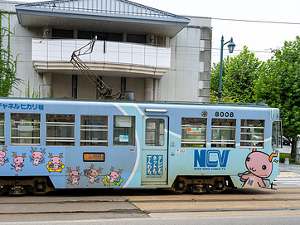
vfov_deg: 37.9
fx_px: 320
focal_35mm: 37
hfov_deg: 49.2
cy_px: 160
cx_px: 96
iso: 360
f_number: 8
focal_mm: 24
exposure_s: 1/125
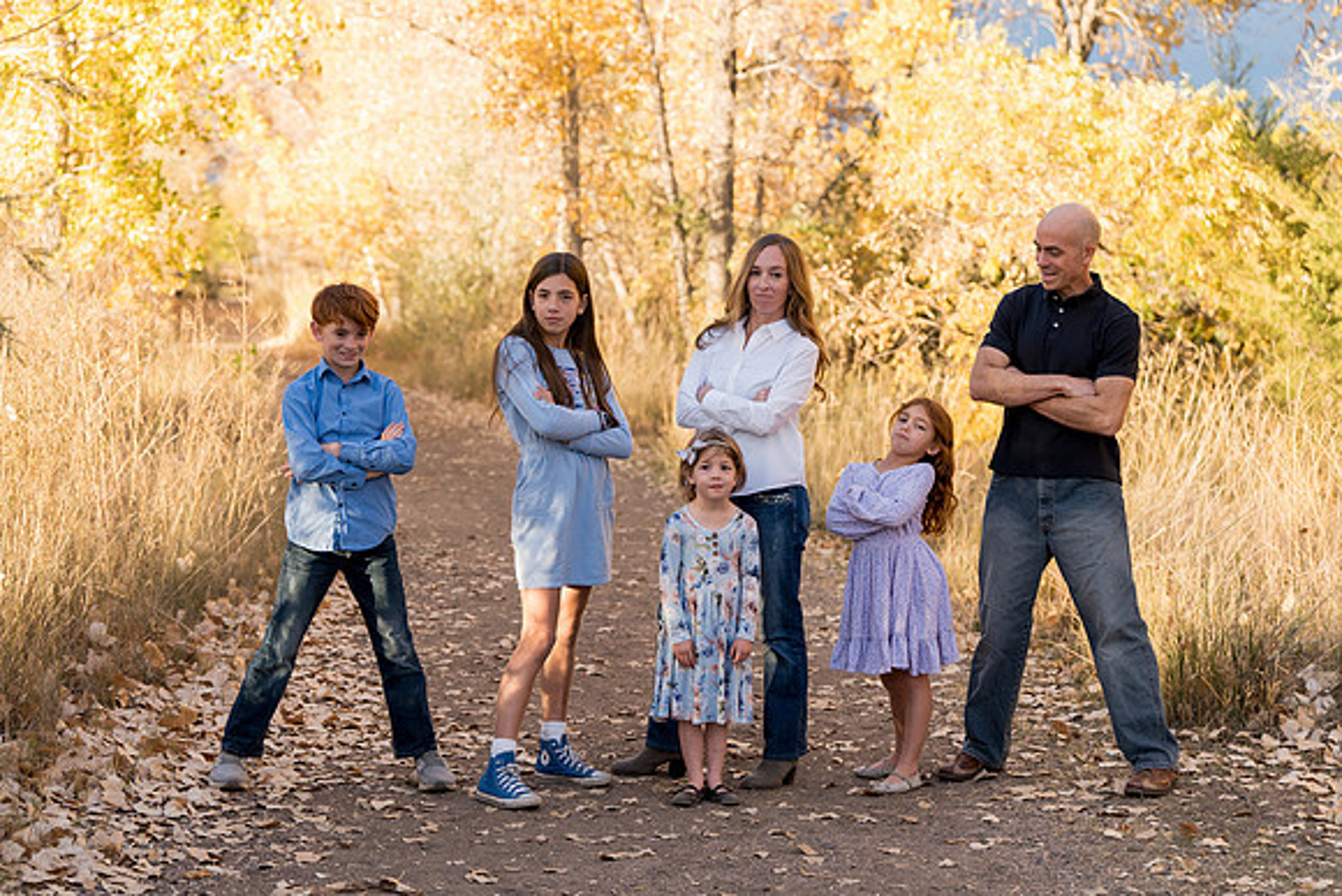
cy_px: 448
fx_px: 2908
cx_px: 671
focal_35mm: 78
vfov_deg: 17.5
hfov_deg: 26.0
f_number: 3.5
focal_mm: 78
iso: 320
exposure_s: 1/200
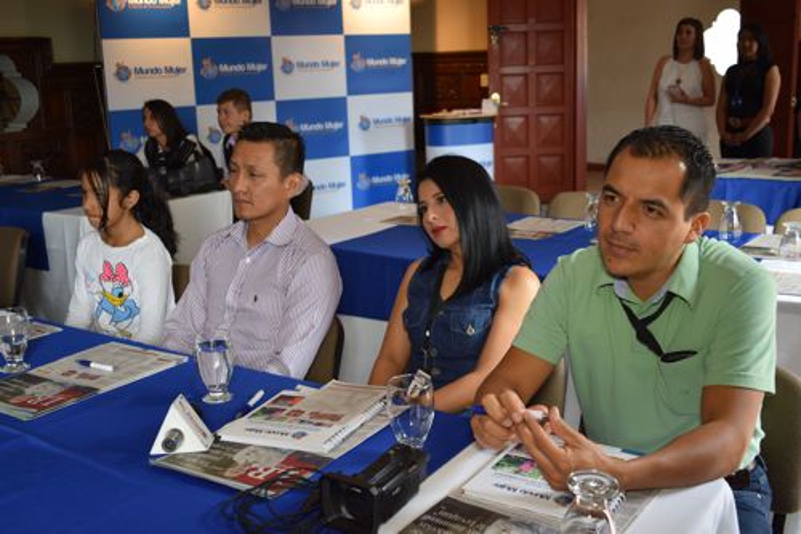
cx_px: 400
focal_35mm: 39
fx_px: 867
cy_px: 267
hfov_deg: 49.6
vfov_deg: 34.2
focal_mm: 26
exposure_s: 1/60
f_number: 4
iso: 500
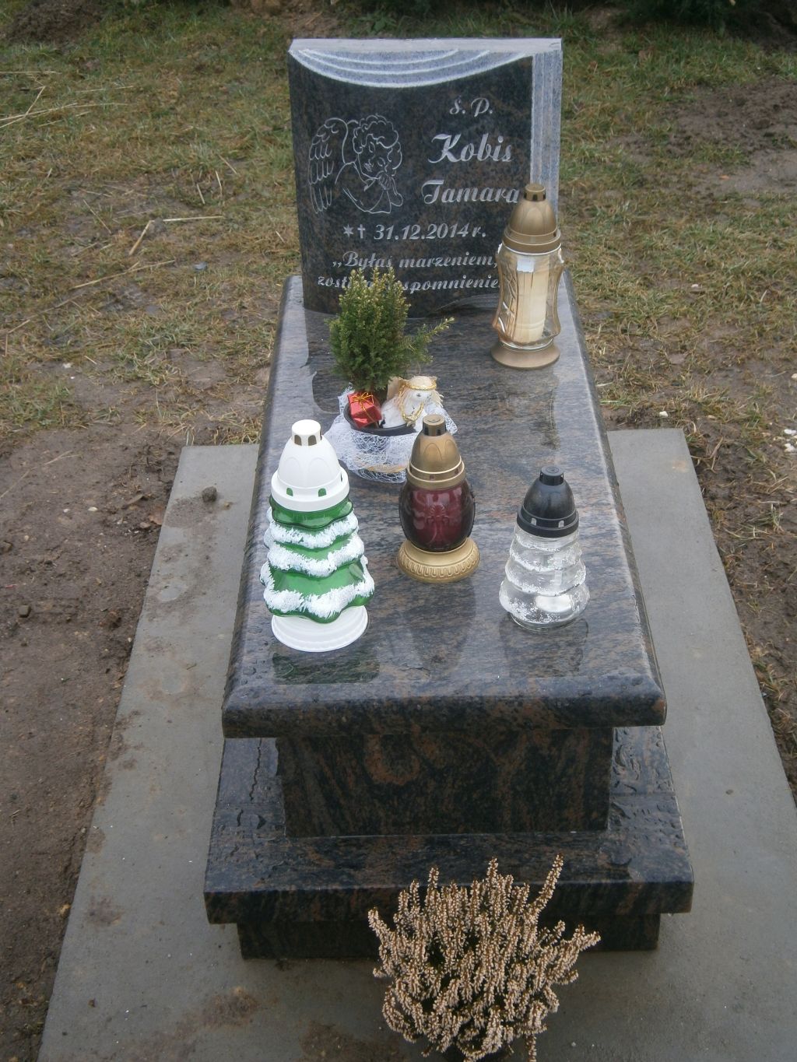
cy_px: 531
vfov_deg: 40.4
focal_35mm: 47
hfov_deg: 30.9
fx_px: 1443
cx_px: 398
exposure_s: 1/100
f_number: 3.4
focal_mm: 8.3
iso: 80
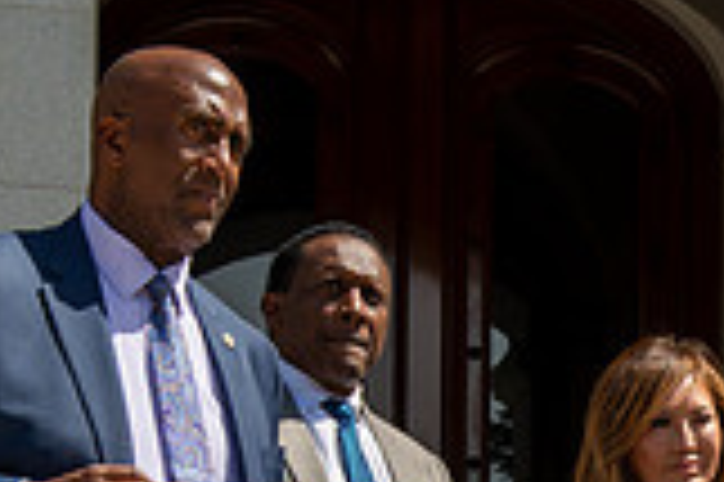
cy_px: 824
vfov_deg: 8.4
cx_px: 791
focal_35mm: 157
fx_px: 3154
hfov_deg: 12.9
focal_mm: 42
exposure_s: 1/200
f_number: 8
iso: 100
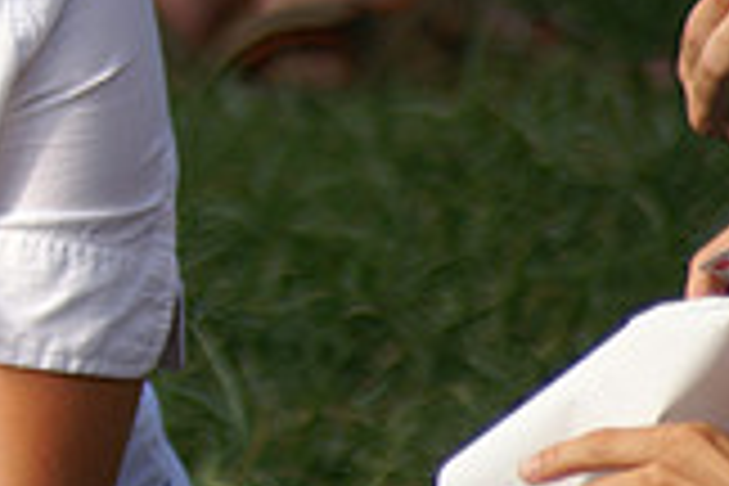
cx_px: -540
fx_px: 17414
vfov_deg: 1.6
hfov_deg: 2.4
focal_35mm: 860
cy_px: 122
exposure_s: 1/500
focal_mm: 160
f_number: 4.5
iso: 100
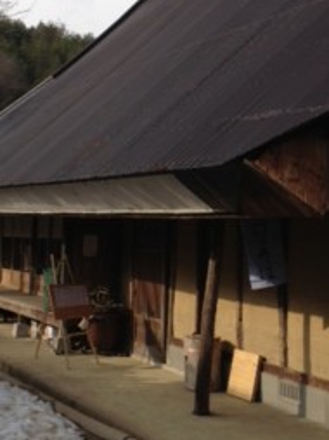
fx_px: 876
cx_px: 158
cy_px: 163
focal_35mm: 69
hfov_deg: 21.3
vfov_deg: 28.1
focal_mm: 4.28
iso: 50
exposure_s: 1/1200
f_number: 2.4
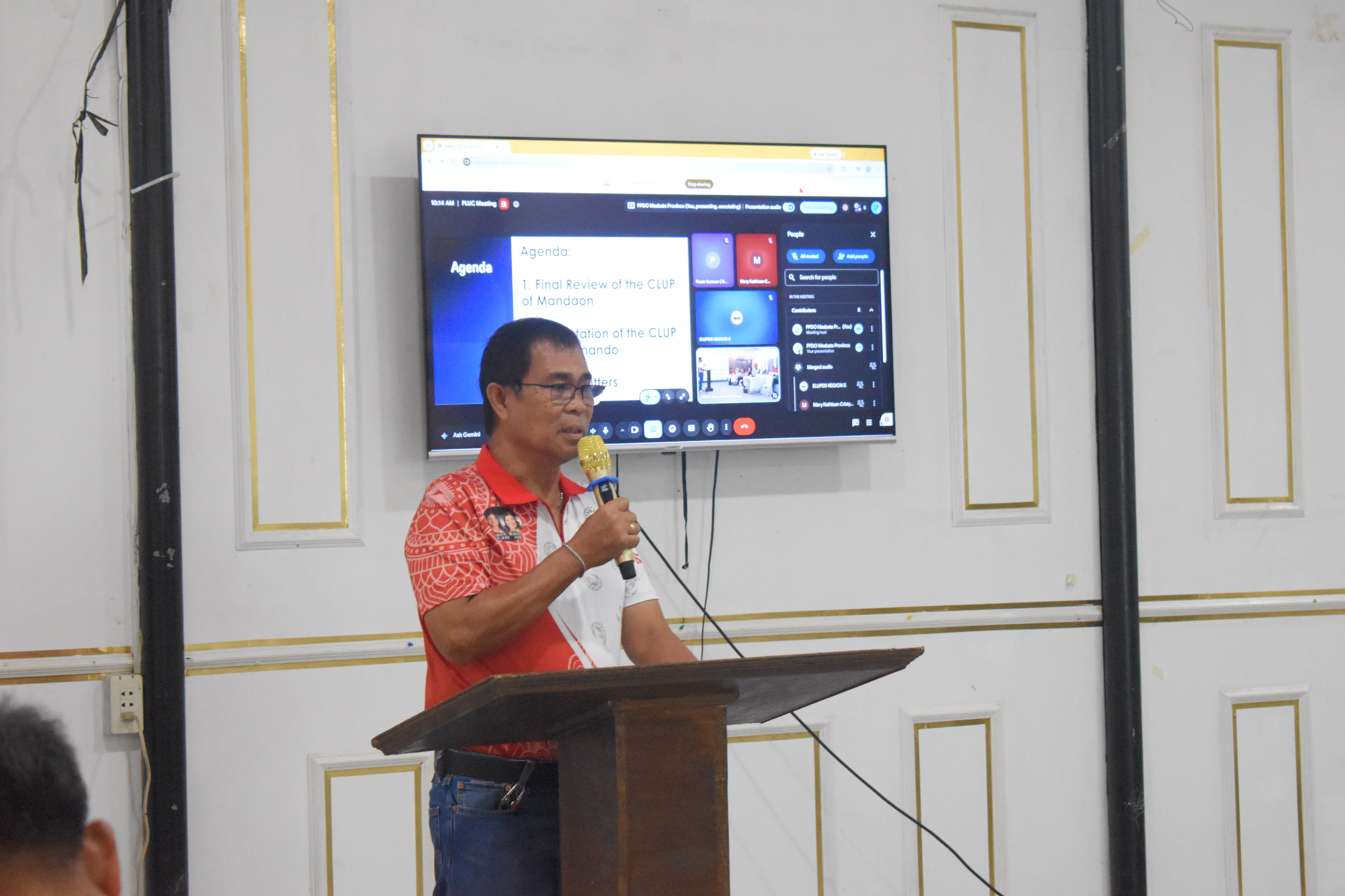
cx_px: 672
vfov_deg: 16.6
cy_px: 448
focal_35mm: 82
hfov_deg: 24.6
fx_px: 3082
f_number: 5.6
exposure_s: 1/125
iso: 6400
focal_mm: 55
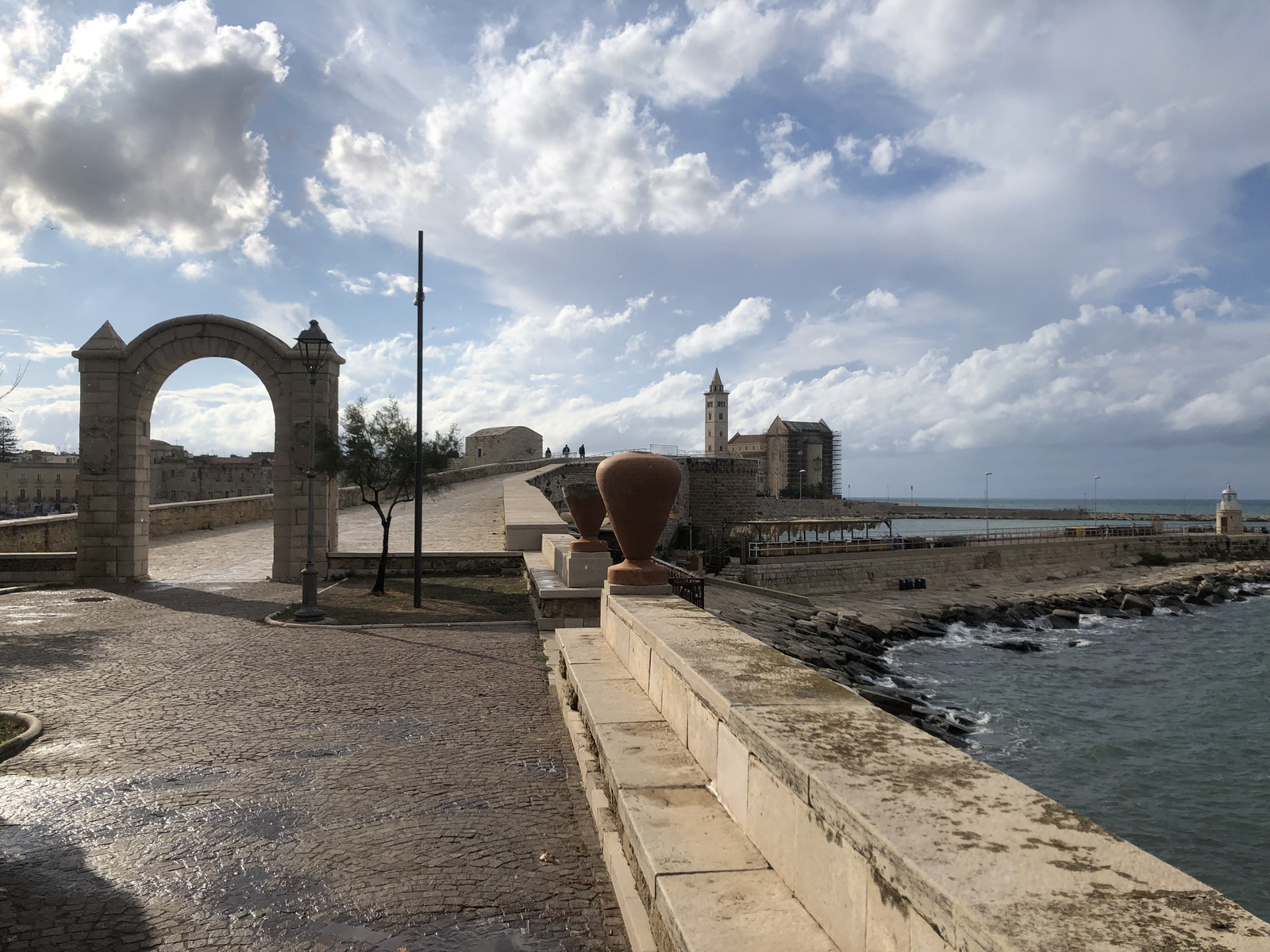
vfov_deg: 49.7
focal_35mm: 28
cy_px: 476
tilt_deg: +0.5
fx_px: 1027
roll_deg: +0.7
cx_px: 635
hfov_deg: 63.4
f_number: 1.8
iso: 25
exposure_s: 1/6024
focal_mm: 4
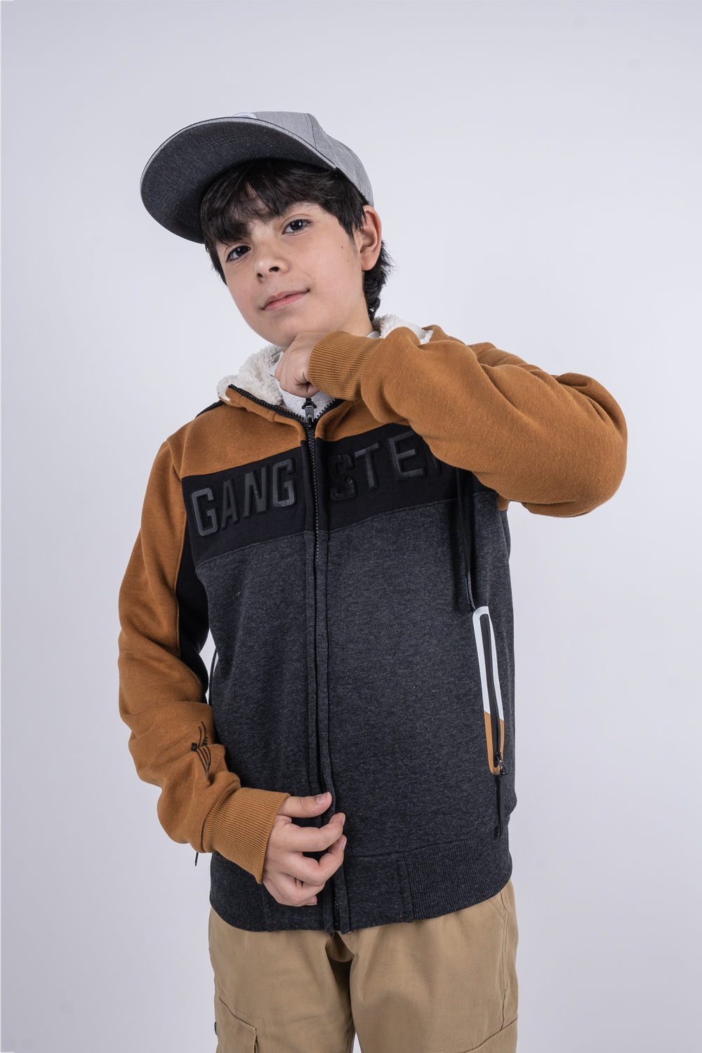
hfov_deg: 43.6
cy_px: 526
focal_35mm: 30
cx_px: 351
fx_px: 877
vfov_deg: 61.9
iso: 80
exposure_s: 1/125
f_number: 11
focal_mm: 20
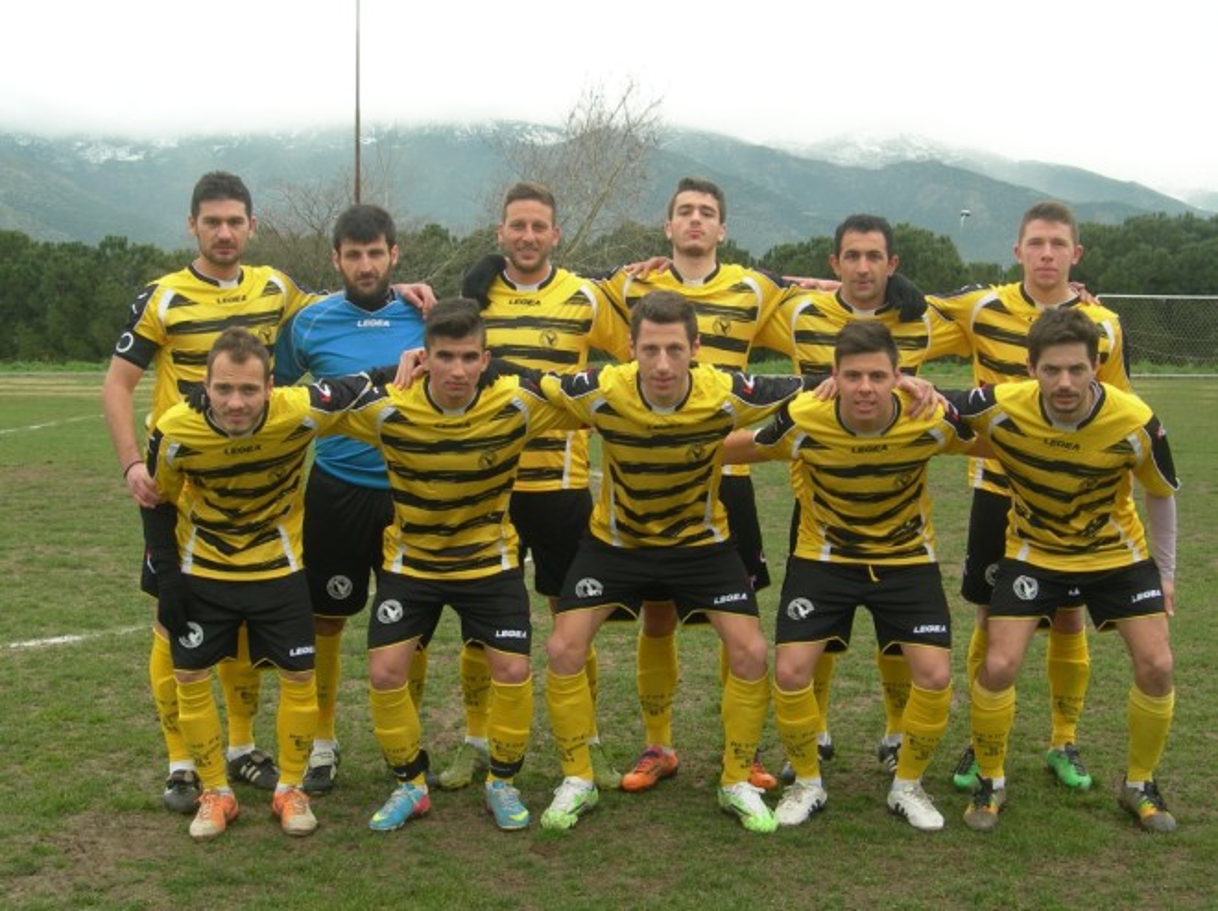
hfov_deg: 37.5
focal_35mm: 51
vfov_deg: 28.5
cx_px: 609
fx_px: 1793
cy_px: 456
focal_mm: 10.6
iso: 50
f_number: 5.4
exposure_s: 1/68.5
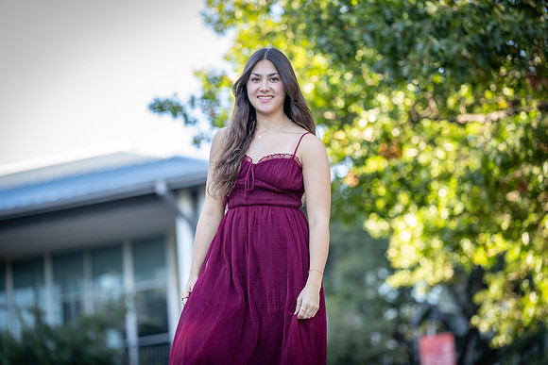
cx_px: 274
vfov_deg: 11.0
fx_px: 1903
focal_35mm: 125
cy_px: 182
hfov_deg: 16.4
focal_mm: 125
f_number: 2.8
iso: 320
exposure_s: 1/320
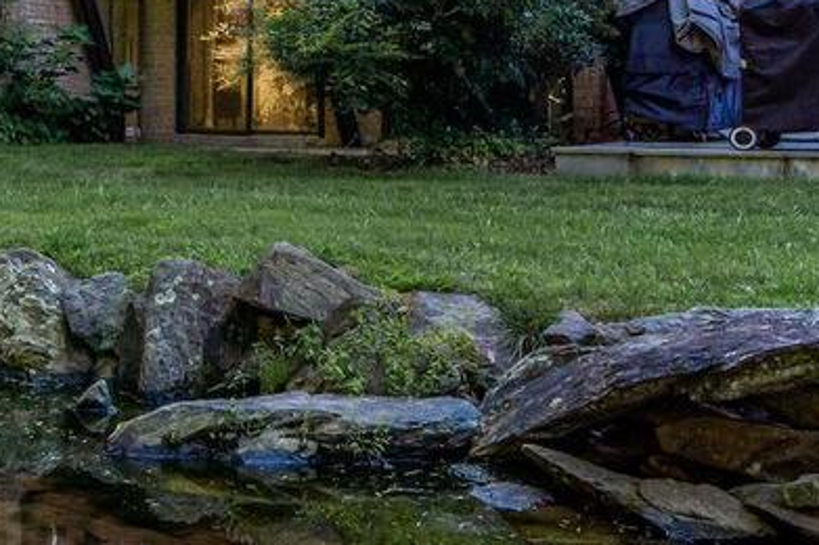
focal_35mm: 59
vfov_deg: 22.6
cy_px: 109
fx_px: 1341
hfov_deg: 29.5
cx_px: -145
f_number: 8
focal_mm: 16
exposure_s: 1/400
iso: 800
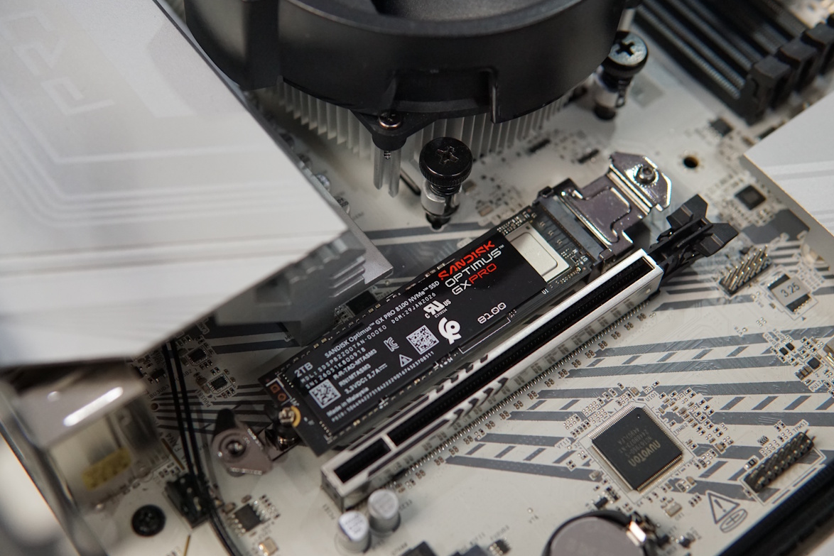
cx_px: 421
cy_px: 278
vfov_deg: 29.3
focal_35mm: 46
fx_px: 1066
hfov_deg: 42.7
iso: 1250
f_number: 3.2
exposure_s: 1/320
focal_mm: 30
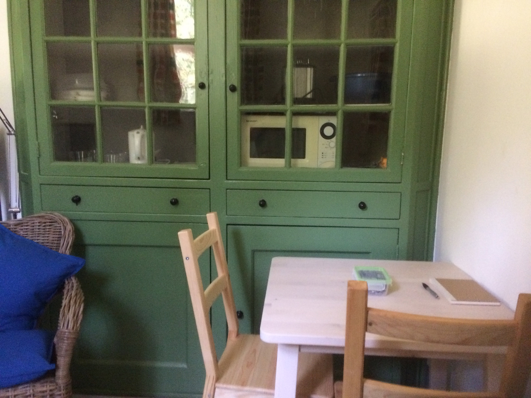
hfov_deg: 61.7
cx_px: 266
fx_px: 445
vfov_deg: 48.2
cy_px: 199
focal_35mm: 29
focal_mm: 4.15
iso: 320
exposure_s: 1/17
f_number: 2.2
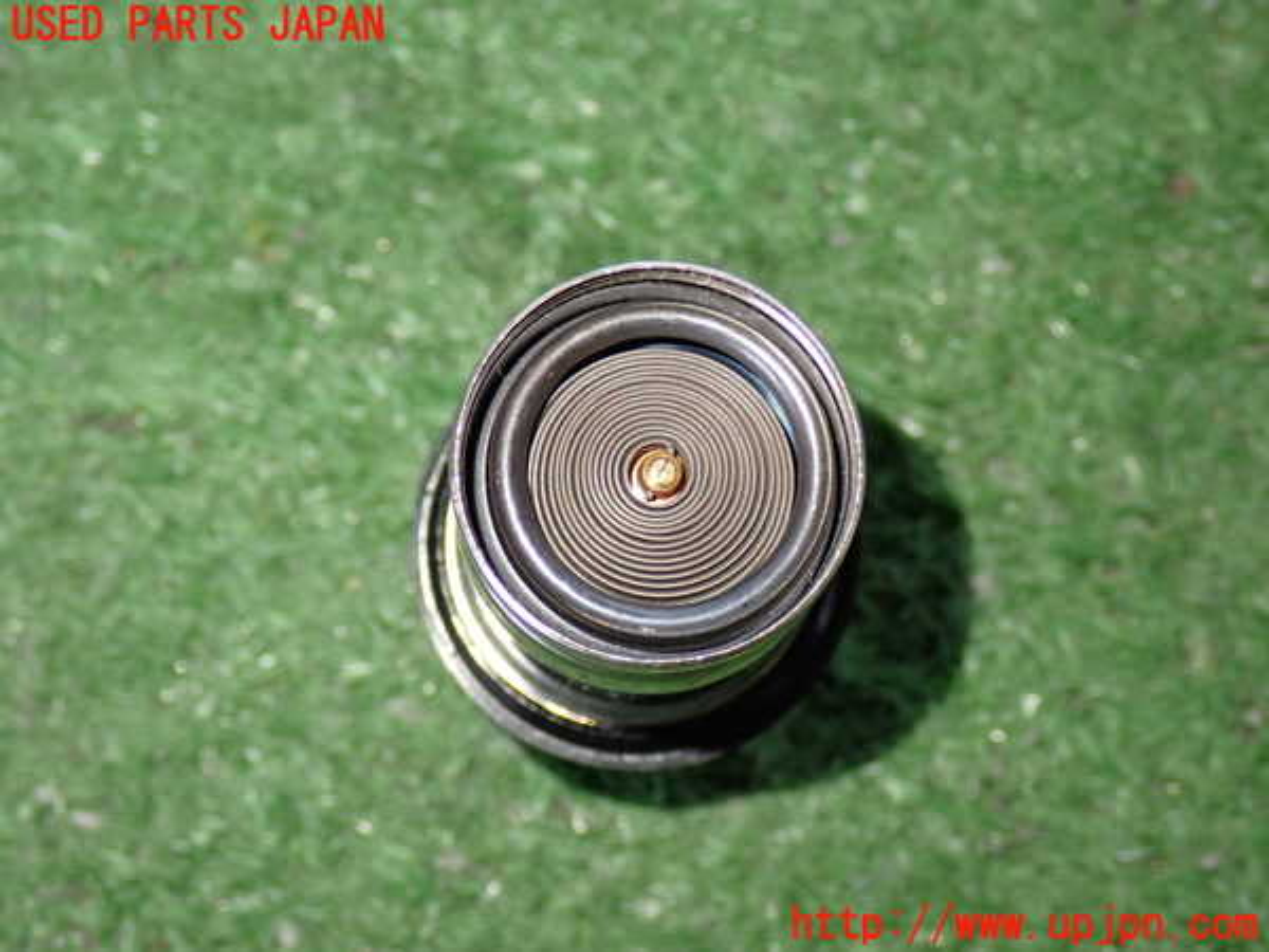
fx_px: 2456
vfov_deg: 21.9
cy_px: 476
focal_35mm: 67
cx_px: 634
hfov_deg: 29.0
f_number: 3.8
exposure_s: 1/30
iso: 800
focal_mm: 11.88
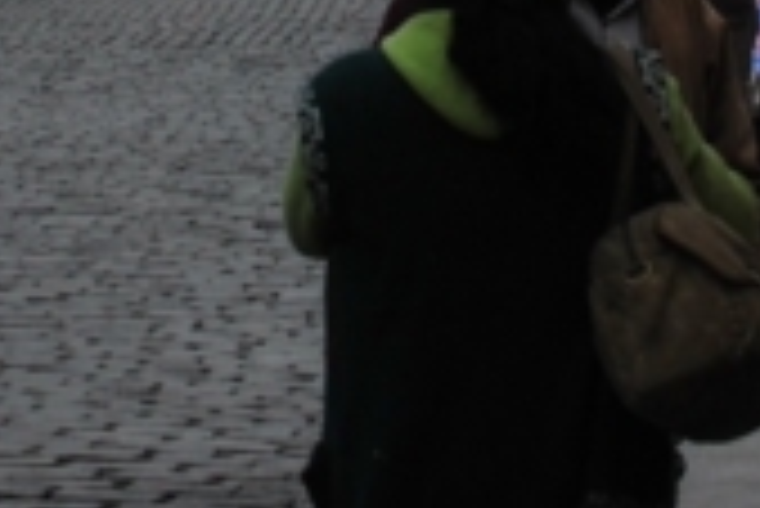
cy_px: -506
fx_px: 5269
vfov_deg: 5.4
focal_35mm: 249
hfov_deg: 8.2
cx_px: 166
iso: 200
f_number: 13
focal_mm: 35
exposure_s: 1/160
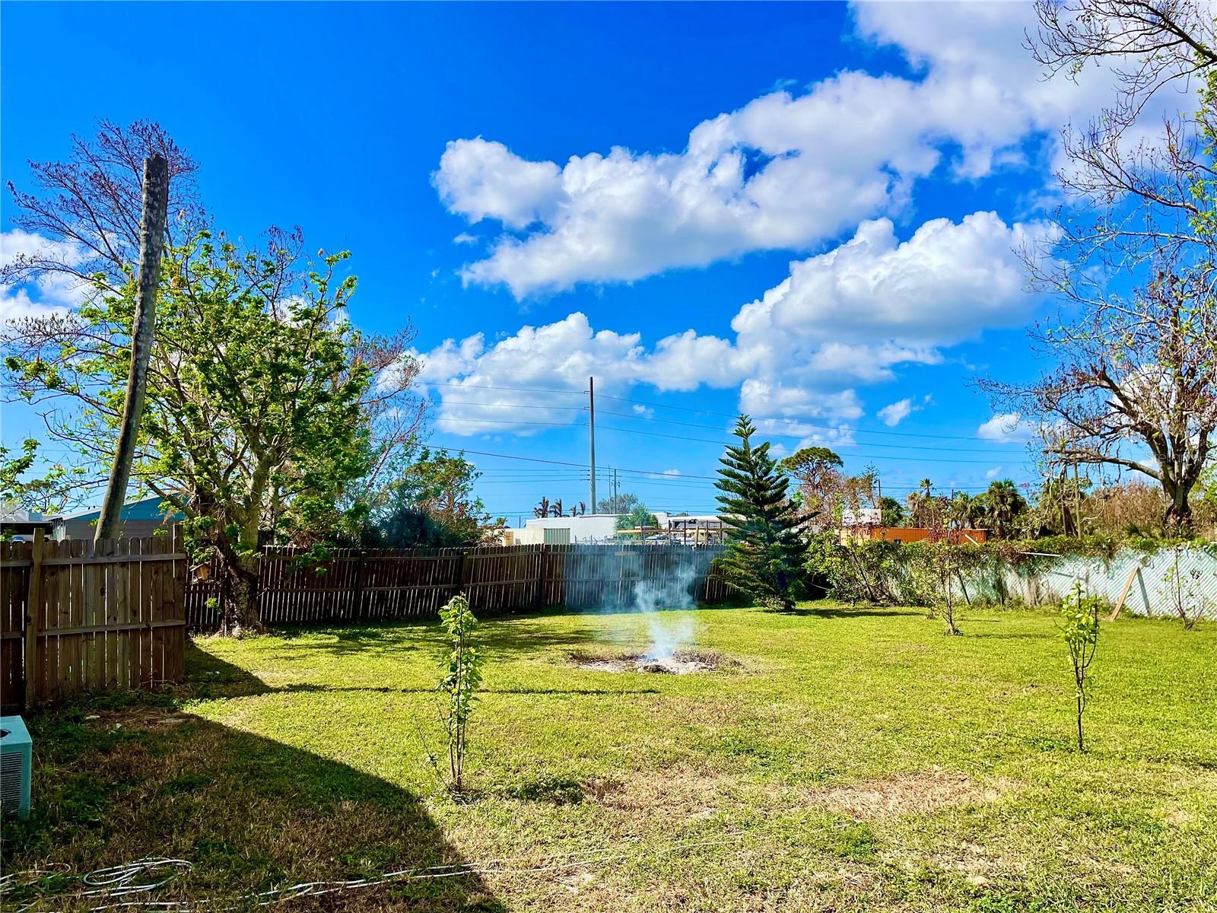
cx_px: 608
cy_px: 456
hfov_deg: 67.3
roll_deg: +0.6
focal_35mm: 26
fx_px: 914
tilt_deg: +4.5
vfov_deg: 53.1
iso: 32
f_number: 1.6
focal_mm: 4.2
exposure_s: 1/5051
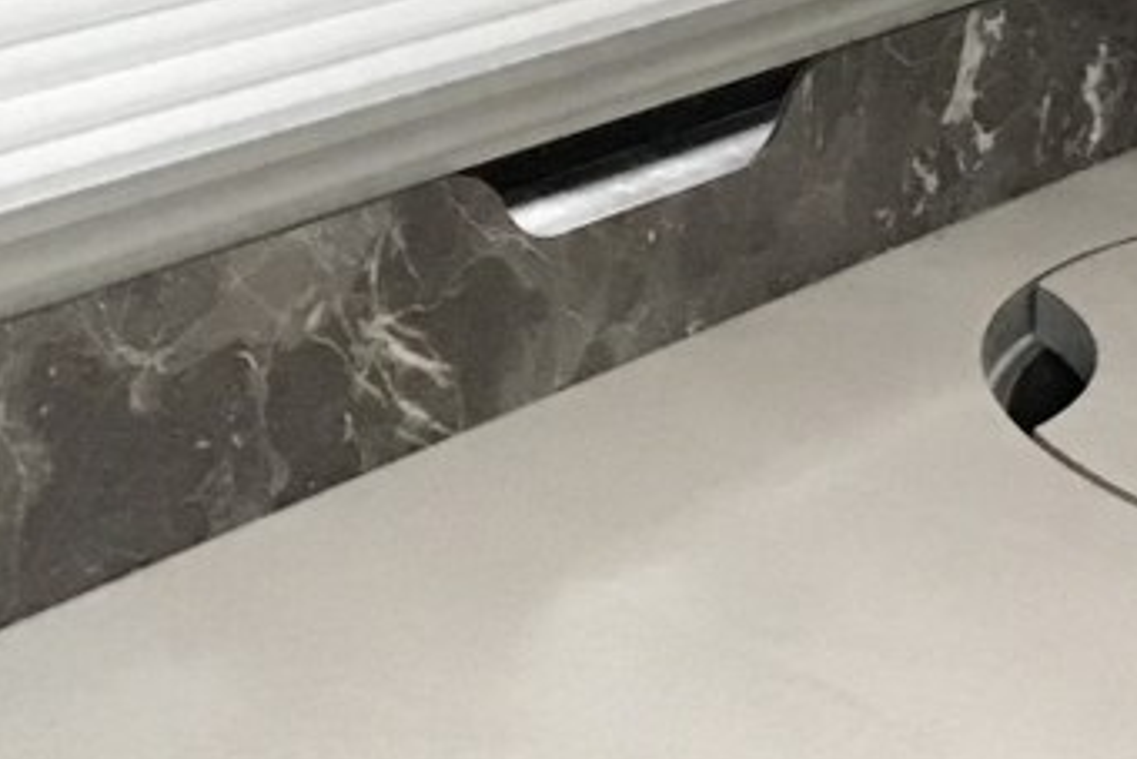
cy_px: 10
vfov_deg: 13.9
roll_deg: -0.8
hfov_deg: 21.0
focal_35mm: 97
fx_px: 3065
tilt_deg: -13.1
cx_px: 692
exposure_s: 1/17
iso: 320
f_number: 2.4
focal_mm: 3.3
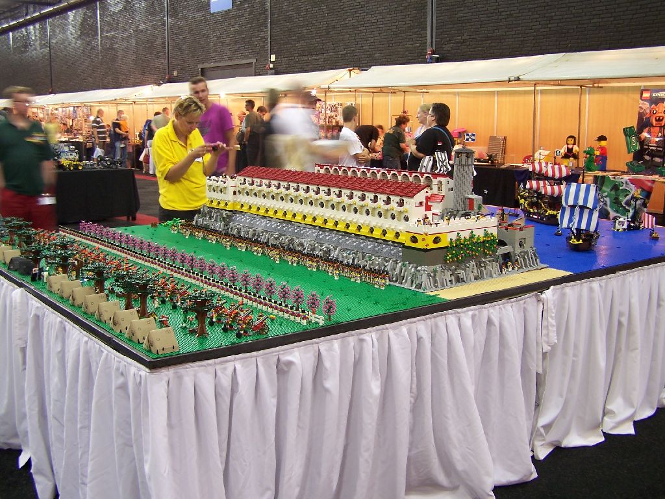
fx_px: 730
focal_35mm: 38
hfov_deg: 49.0
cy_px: 250
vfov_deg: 37.7
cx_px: 332
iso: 80
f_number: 2.8
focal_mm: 6.3
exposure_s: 1/2
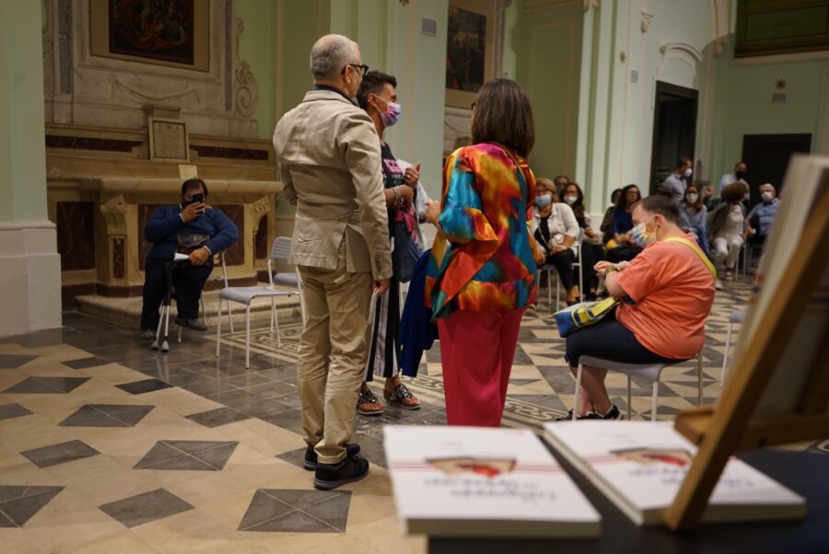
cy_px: 277
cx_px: 414
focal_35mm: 32
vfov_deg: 41.2
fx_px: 738
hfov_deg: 58.7
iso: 640
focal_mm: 32
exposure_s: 1/60
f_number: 4
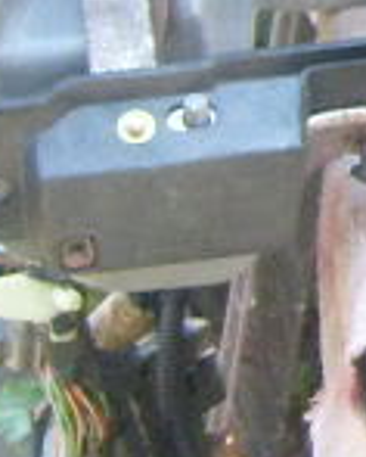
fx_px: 3216
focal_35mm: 238
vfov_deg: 7.9
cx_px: 1194
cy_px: -330
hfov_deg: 5.9
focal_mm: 5.8
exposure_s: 1/125
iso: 80
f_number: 2.8
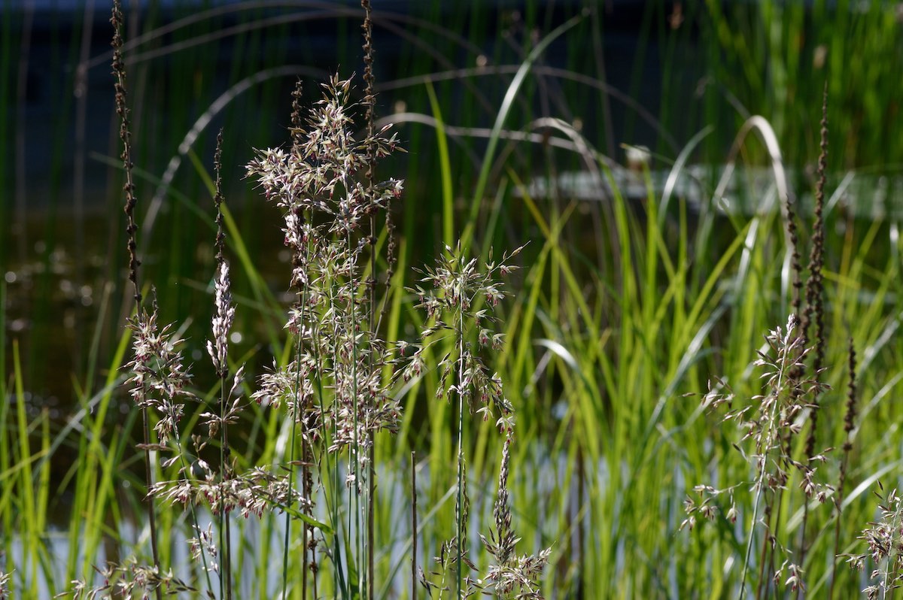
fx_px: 3759
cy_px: 300
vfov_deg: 9.1
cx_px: 452
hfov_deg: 13.7
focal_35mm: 150
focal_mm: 100
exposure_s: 1/800
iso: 400
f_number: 9
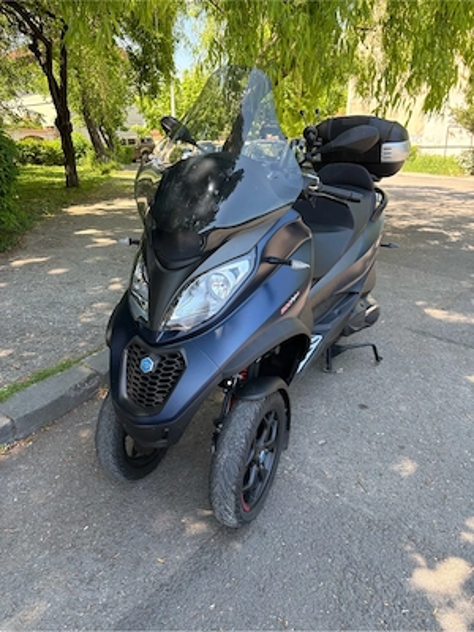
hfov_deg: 53.1
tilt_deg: -19.5
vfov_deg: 67.3
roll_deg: -1.0
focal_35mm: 26
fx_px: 475
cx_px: 237
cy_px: 316
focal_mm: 5.96
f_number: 1.6
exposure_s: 1/367
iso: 64
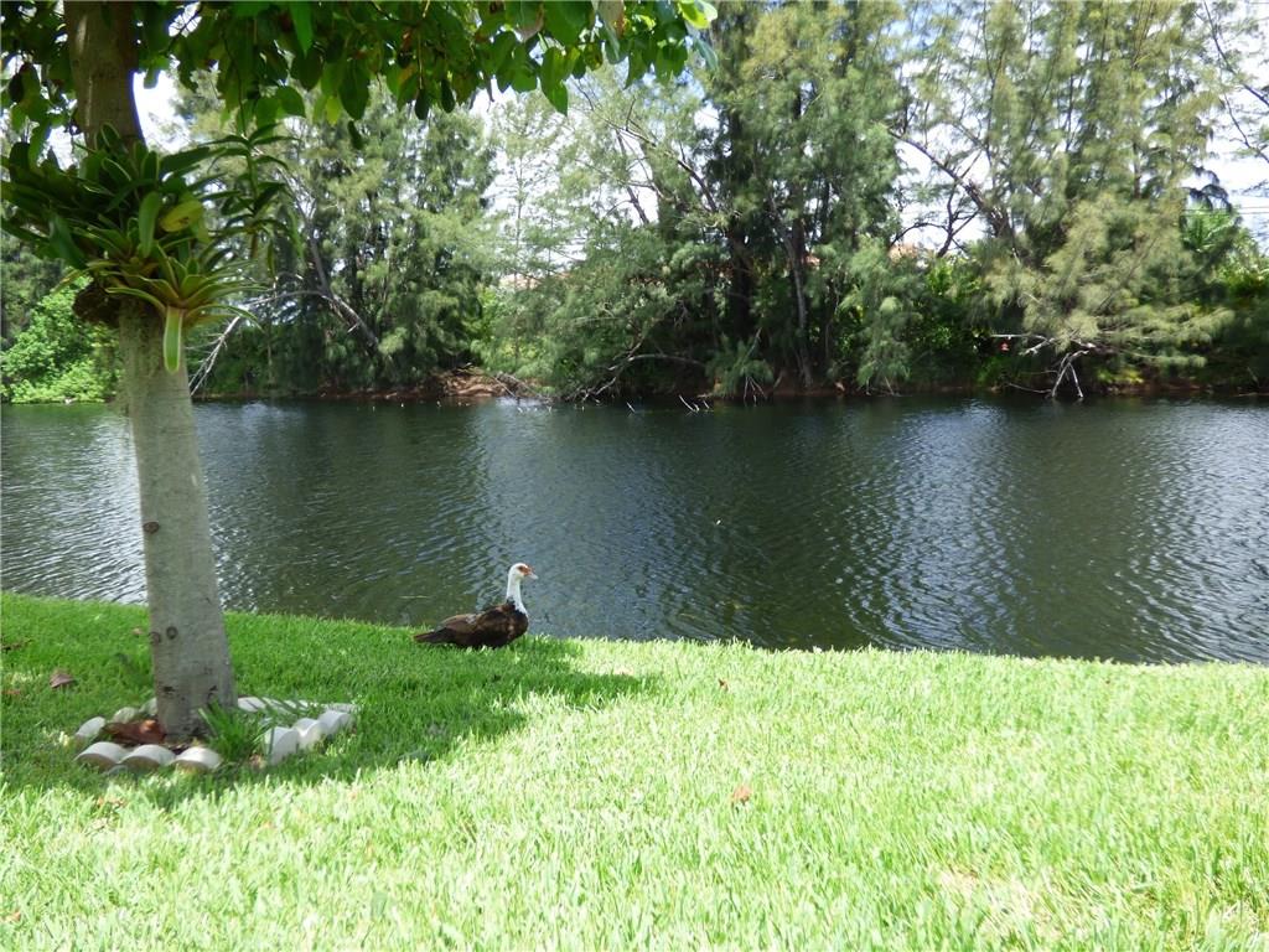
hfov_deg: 55.4
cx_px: 634
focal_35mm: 33
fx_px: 1210
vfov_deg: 42.9
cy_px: 476
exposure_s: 1/400
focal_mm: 5.78
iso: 100
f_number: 3.4
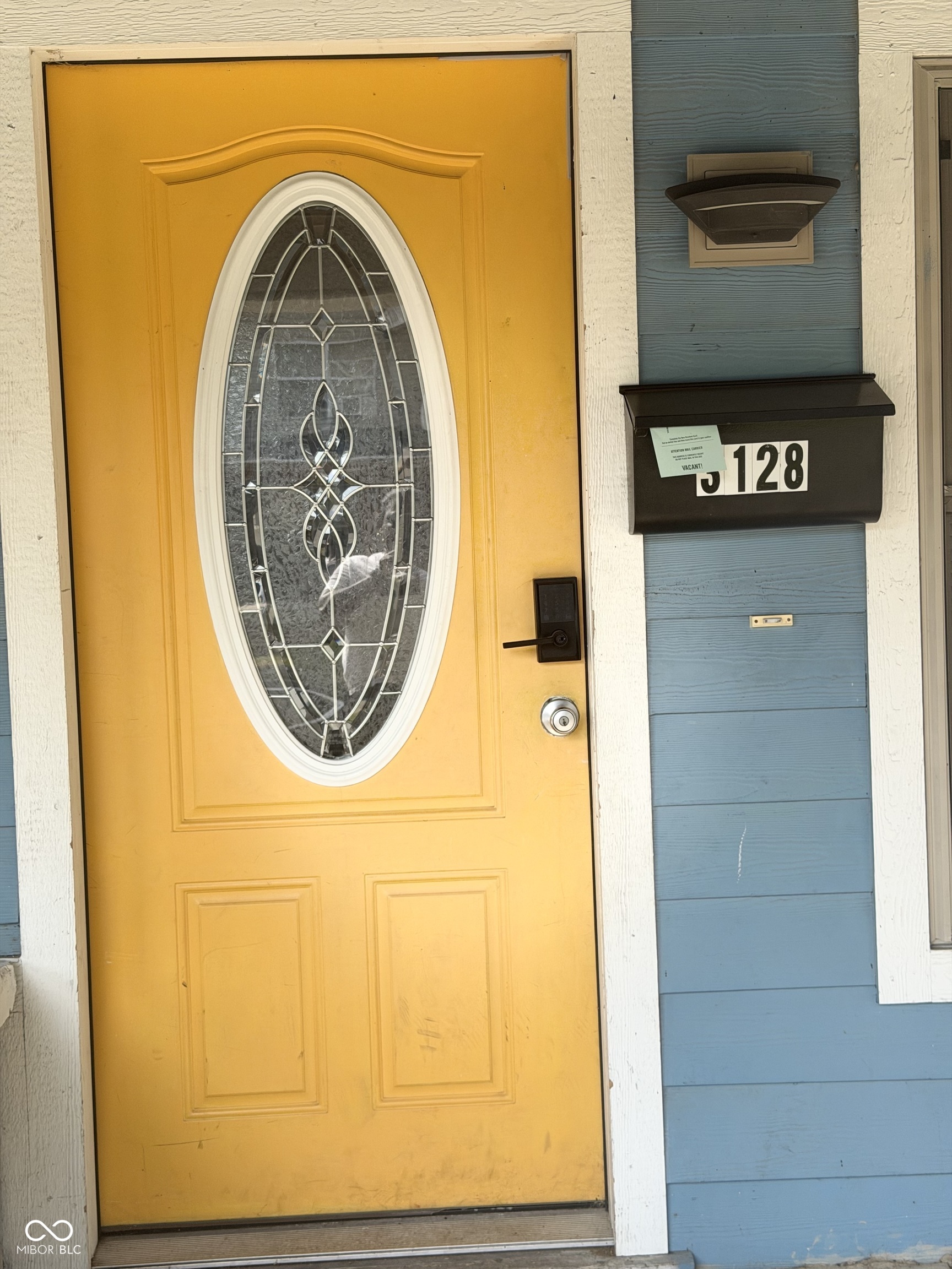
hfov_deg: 30.3
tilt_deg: -3.3
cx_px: 476
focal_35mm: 48
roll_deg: +1.9
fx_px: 1760
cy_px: 634
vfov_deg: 39.7
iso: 64
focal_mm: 6.76
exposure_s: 1/885
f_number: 1.78
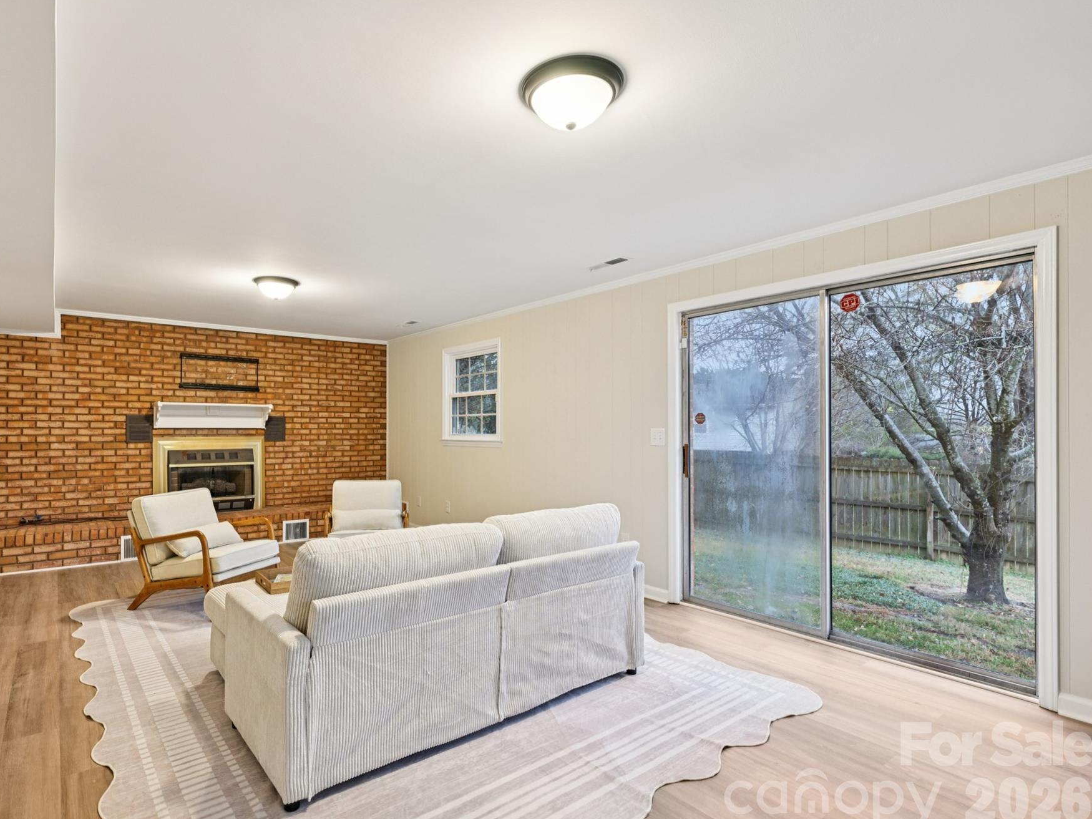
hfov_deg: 85.3
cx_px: 461
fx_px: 586
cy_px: 419
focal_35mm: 19
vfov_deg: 69.9
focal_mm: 16.5
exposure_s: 1/10
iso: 400
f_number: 8
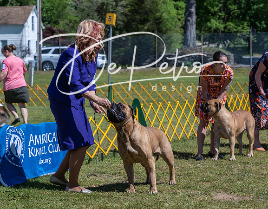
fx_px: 815
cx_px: 135
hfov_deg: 18.7
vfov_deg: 14.6
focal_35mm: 104
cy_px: 103
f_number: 6.3
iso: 100
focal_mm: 86
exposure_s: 1/640
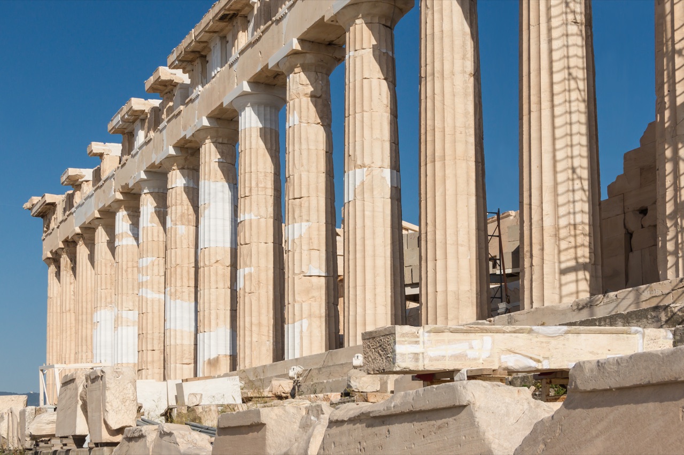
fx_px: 855
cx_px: 342
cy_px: 228
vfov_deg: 29.8
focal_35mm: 45
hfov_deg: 43.6
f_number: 9
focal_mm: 30
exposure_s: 1/800
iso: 200
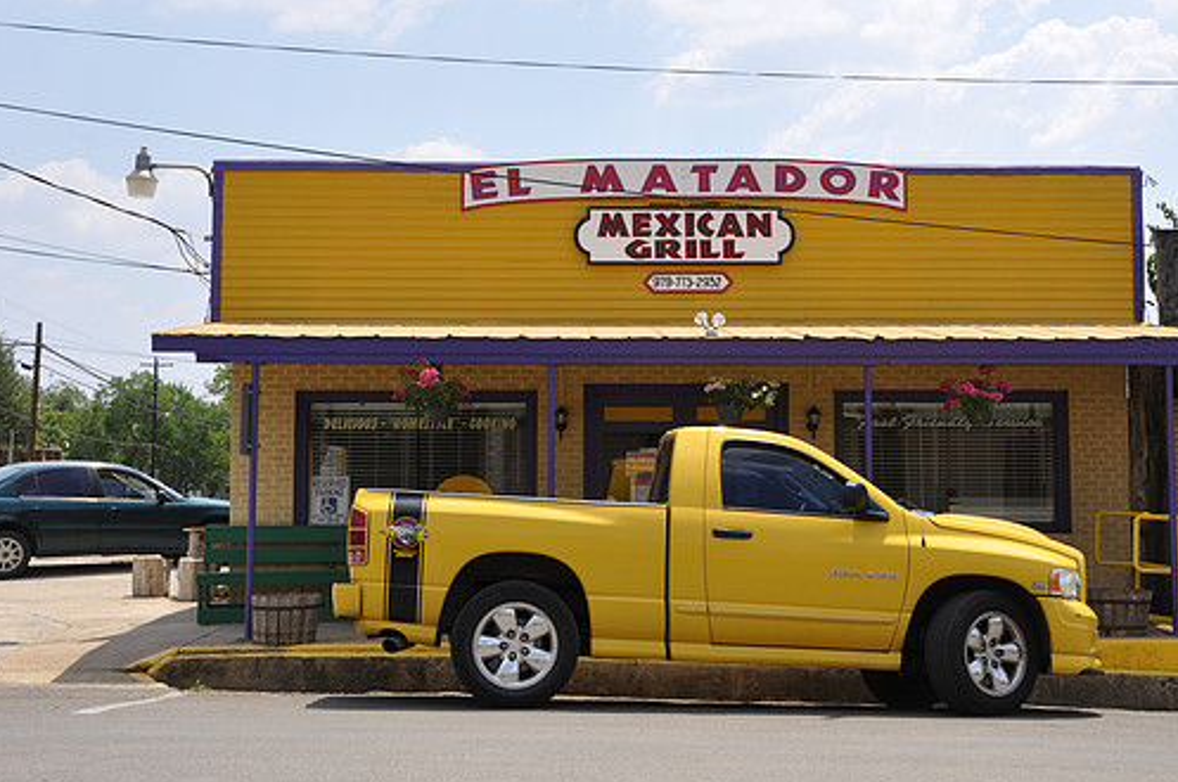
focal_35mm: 56
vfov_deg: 24.1
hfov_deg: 35.6
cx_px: 676
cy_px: 338
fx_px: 1830
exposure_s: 1/100
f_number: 10
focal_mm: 32
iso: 200
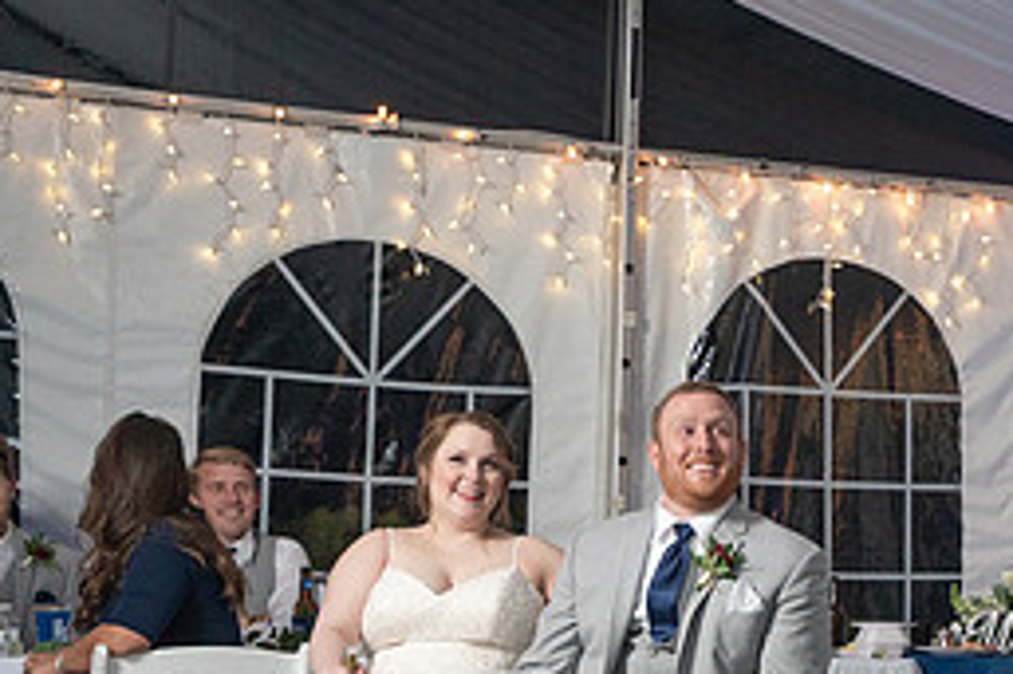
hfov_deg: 21.5
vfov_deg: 15.1
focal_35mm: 90
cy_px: 558
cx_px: 1119
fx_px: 2531
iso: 2000
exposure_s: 1/250
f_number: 5.6
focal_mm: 35
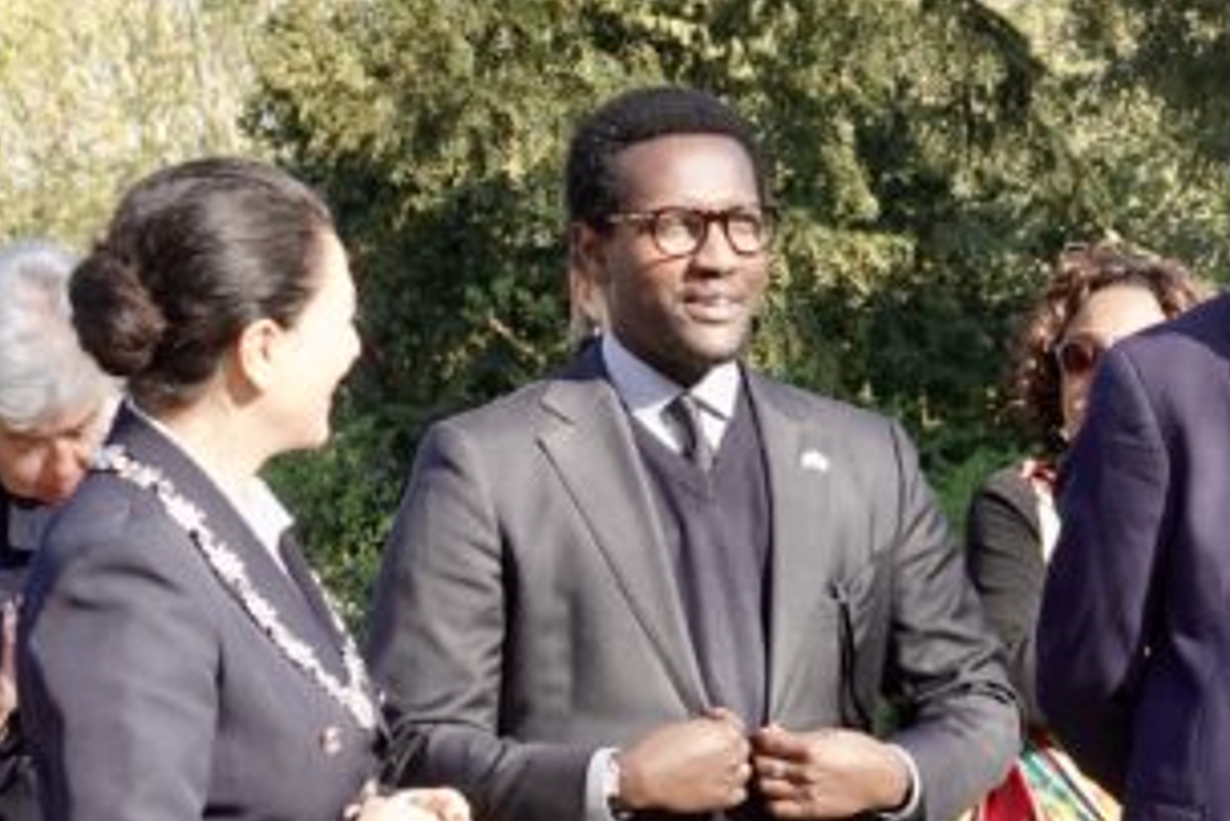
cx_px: 1307
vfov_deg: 7.8
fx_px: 5982
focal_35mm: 175
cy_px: 859
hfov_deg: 11.6
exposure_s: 1/200
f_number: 3.2
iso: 100
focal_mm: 18.92
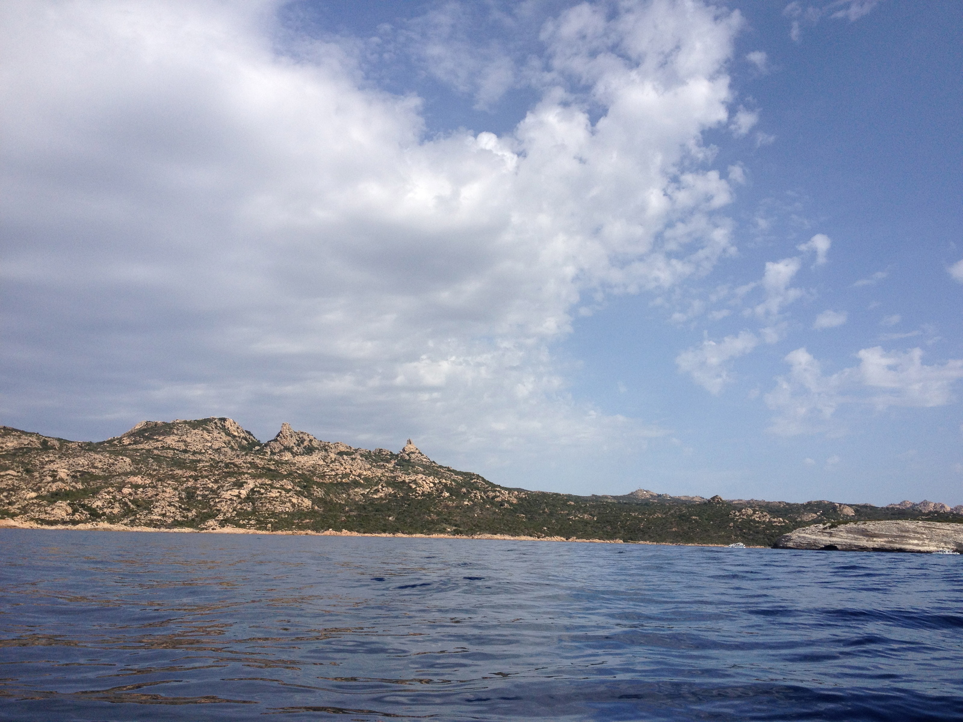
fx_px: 974
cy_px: 361
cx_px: 482
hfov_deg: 52.6
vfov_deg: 40.7
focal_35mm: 35
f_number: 2.4
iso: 64
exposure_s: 1/2907
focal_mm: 4.28
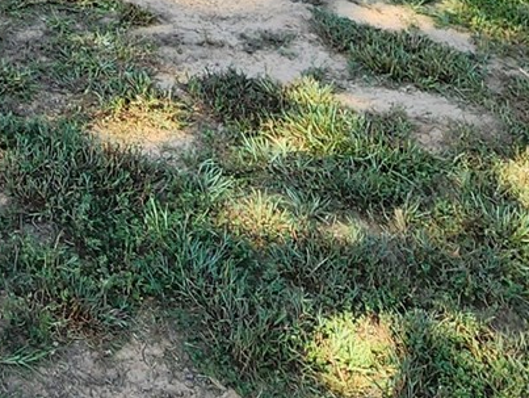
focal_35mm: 66
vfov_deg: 16.2
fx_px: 1010
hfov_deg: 25.9
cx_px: -122
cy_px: -437
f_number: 2.2
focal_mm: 2.2
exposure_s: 1/323
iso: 50
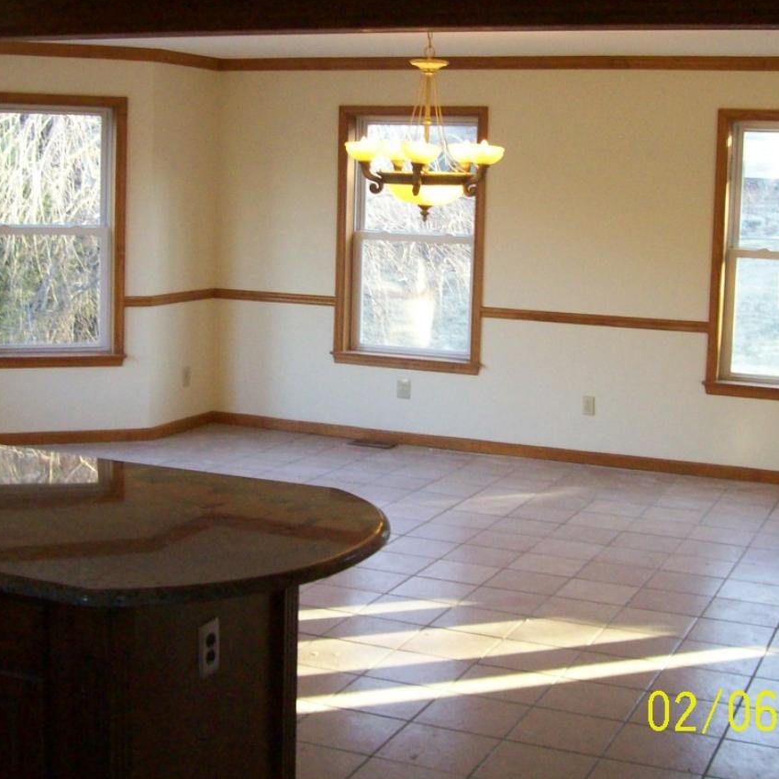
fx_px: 1375
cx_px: 346
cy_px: 313
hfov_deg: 31.6
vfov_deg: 31.5
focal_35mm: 54
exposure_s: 1/67.9
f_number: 2.7
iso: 200
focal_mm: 6
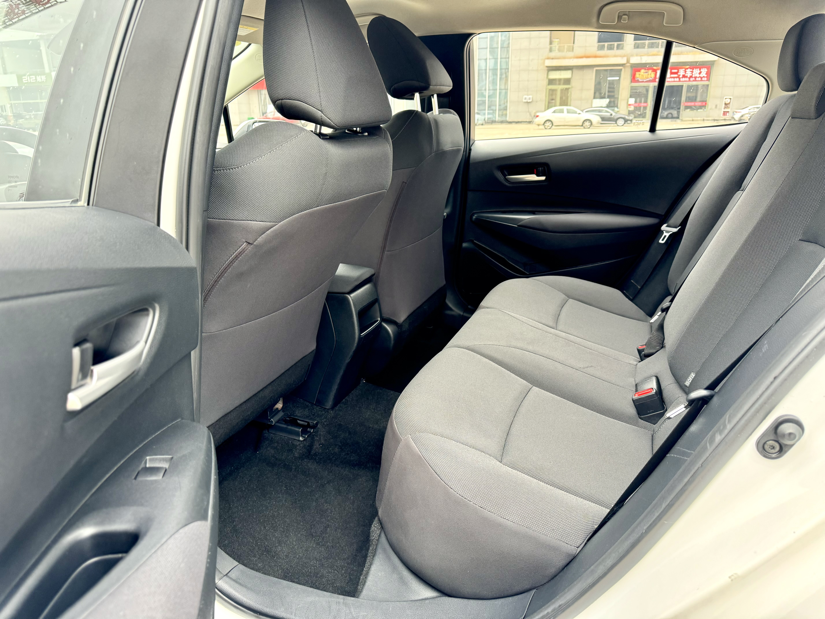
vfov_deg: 56.8
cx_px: 412
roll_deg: +0.8
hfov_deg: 71.6
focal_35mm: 24
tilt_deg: -18.2
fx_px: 572
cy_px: 310
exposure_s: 1/60
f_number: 1.78
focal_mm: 6.76
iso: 250
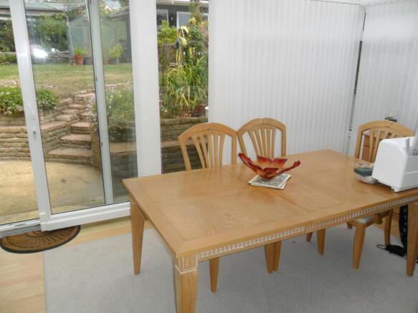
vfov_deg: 51.3
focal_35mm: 27
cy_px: 156
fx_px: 326
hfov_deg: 65.3
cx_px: 209
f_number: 3.5
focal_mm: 4.9
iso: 80
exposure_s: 1/500
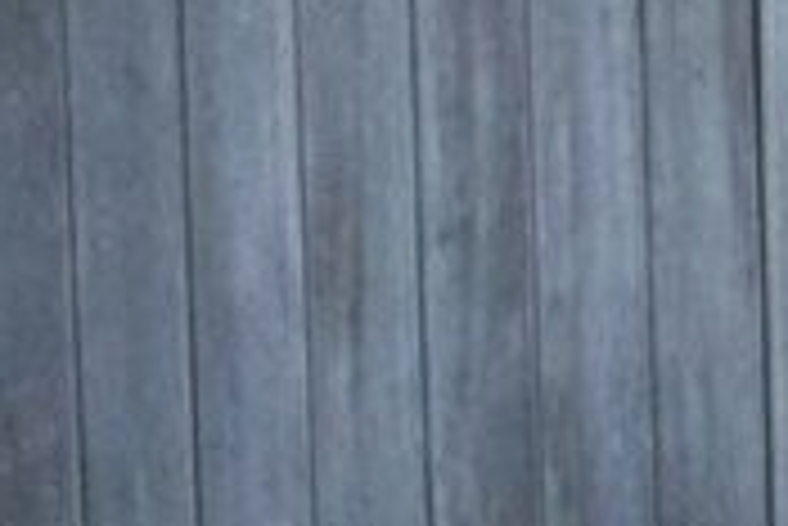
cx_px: 2107
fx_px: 7667
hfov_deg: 5.6
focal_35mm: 350
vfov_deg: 3.9
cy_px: 917
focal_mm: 34
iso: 360
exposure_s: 1/125
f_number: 4.2
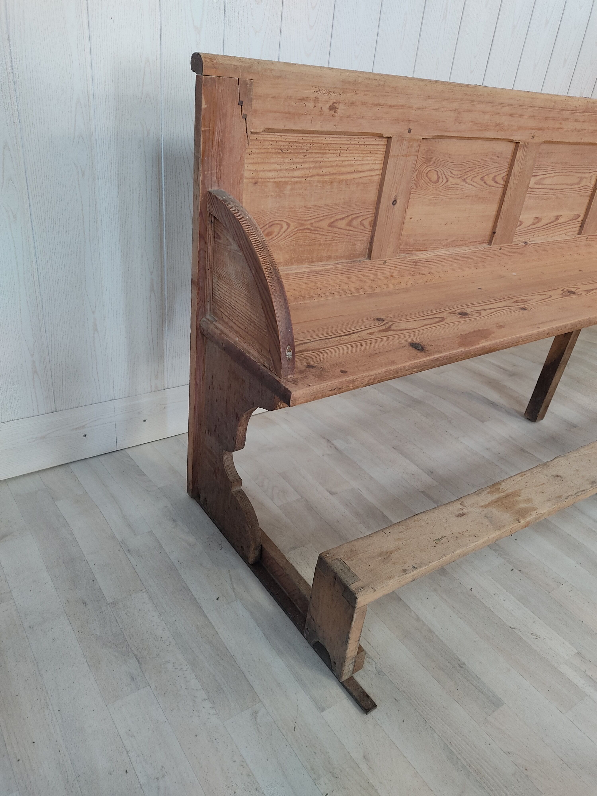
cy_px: 398
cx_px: 298
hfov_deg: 53.1
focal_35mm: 26
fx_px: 598
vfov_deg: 67.3
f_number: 1.79
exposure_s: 1/33
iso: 185
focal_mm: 4.74
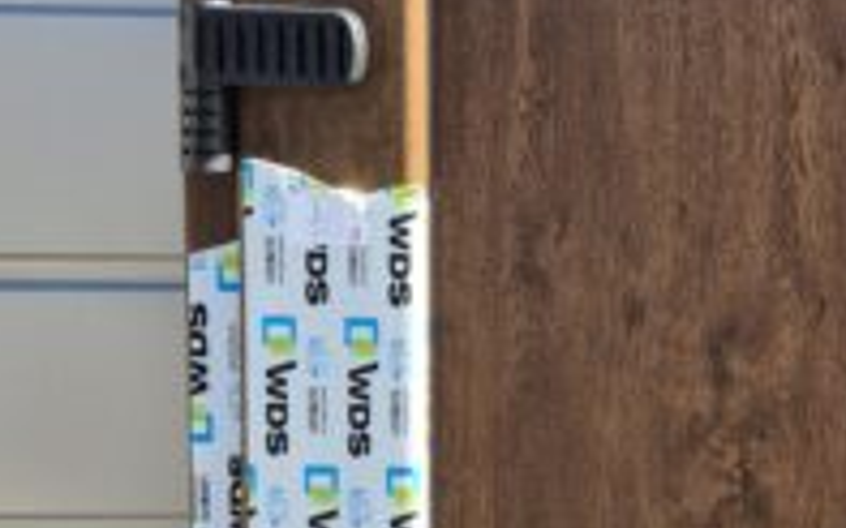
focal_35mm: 99
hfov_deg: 20.1
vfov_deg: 13.2
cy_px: 292
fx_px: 2282
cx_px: 910
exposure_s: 1/437
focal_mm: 5.4
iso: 25
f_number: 1.8
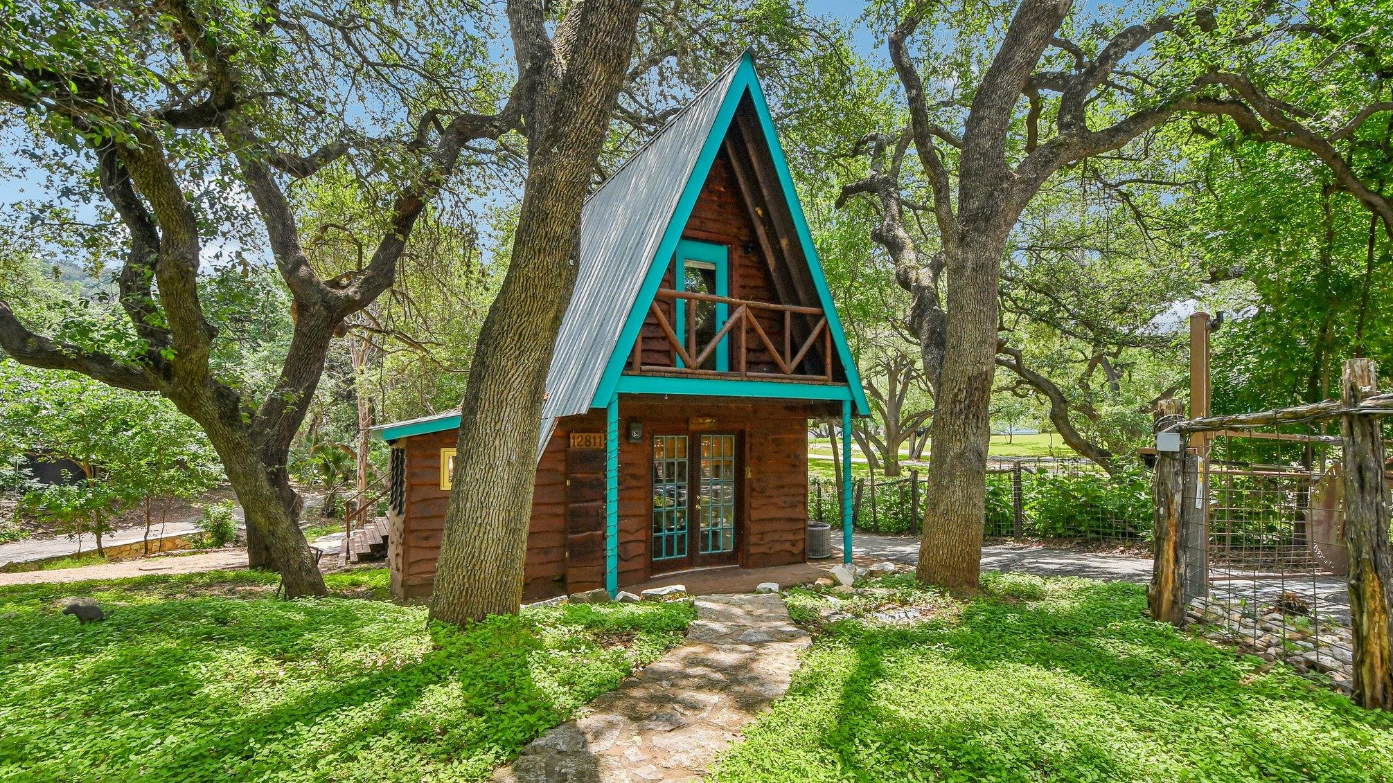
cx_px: 702
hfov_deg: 99.4
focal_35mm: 16
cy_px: 386
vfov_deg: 67.1
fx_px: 591
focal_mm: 10
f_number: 8
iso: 400
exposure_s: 1/400
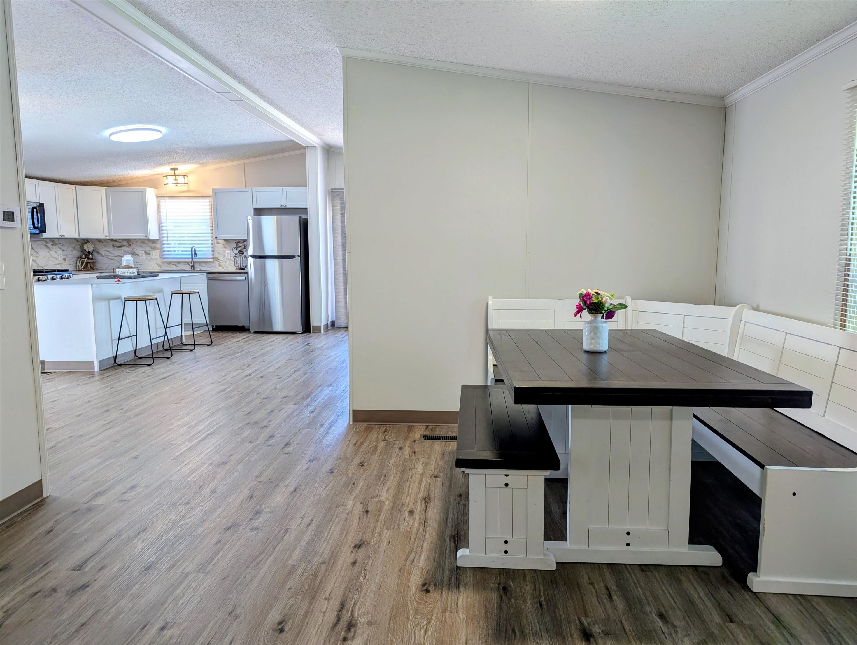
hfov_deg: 71.5
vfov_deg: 56.9
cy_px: 322
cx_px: 428
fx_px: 595
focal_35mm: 24
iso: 45
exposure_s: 1/40
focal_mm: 6.81
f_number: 1.85
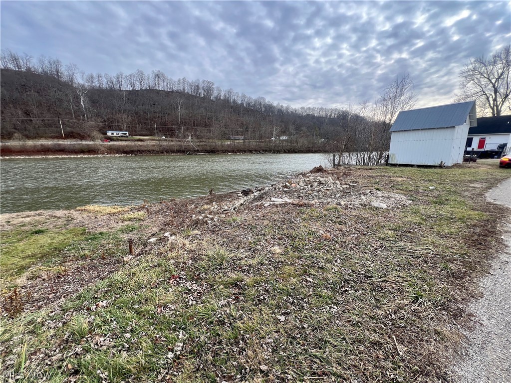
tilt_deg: -12.6
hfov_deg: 106.2
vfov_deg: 89.9
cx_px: 256
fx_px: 192
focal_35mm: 13
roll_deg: +1.7
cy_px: 192
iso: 32
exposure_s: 1/423
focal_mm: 1.57
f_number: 1.8
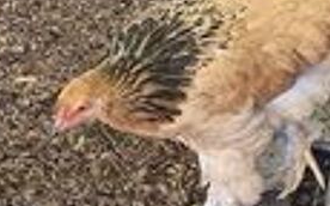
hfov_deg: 41.8
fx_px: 431
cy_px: 141
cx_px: 147
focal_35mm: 48
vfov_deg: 26.6
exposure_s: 1/100
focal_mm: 4.32
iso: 160
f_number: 2.4
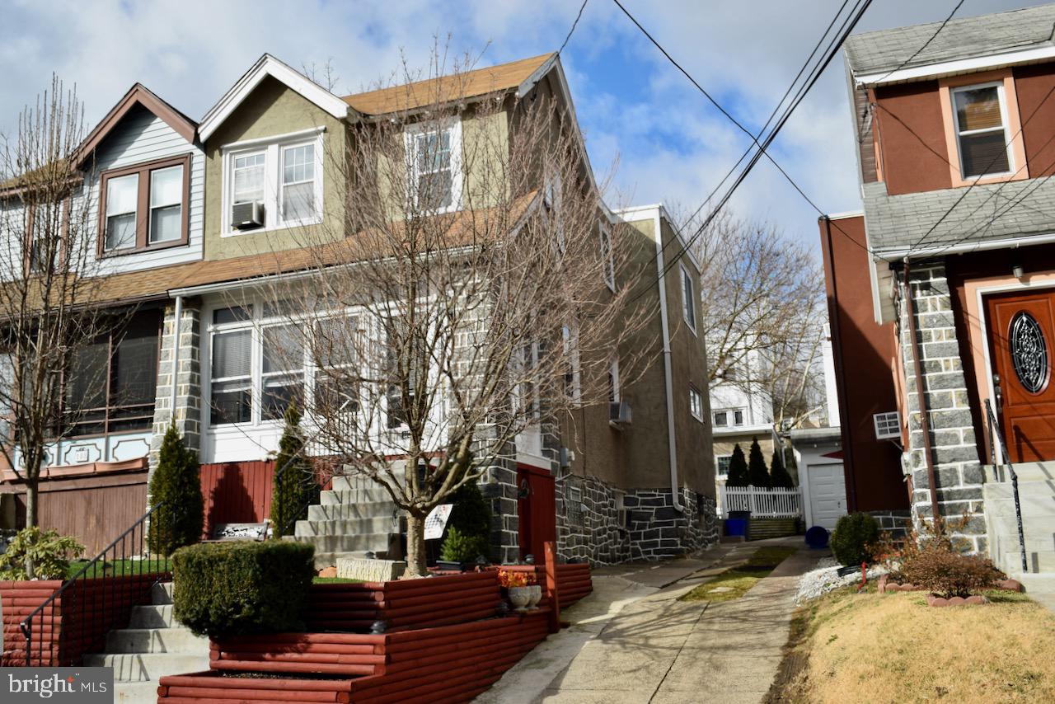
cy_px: 352
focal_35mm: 33
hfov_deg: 57.2
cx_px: 528
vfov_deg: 40.0
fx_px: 967
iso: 100
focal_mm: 22
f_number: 10
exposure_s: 1/200
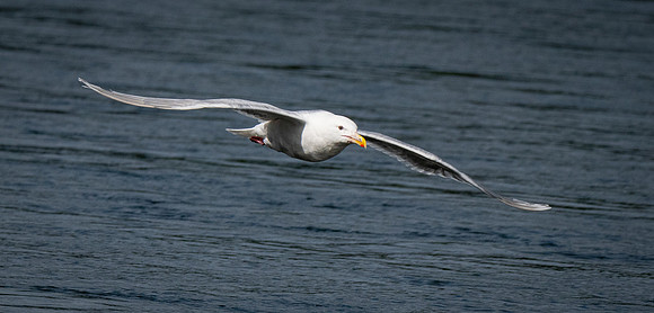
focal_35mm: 685
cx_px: 197
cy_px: 250
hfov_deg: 3.3
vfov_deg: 1.6
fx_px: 11474
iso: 800
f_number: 5
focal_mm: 200
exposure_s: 1/8000
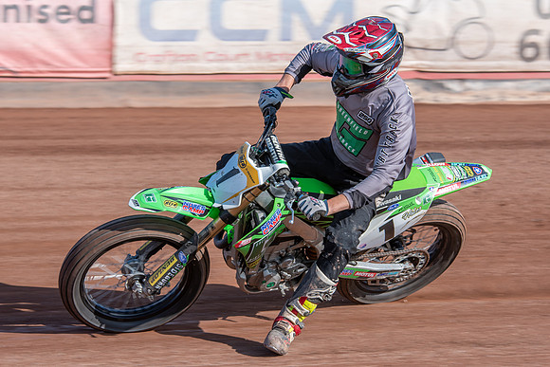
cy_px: 178
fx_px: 2489
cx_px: 272
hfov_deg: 12.6
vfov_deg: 8.4
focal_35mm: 163
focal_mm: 122
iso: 100
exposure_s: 1/400
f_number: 5.6
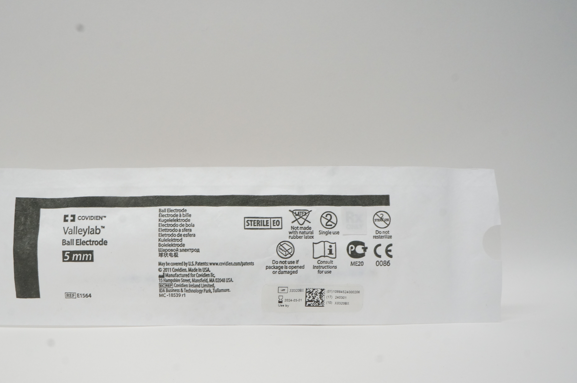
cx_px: 221
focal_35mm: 36
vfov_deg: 36.5
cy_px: 246
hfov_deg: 52.7
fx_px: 576
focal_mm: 18
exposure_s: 1/25
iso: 800
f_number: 16
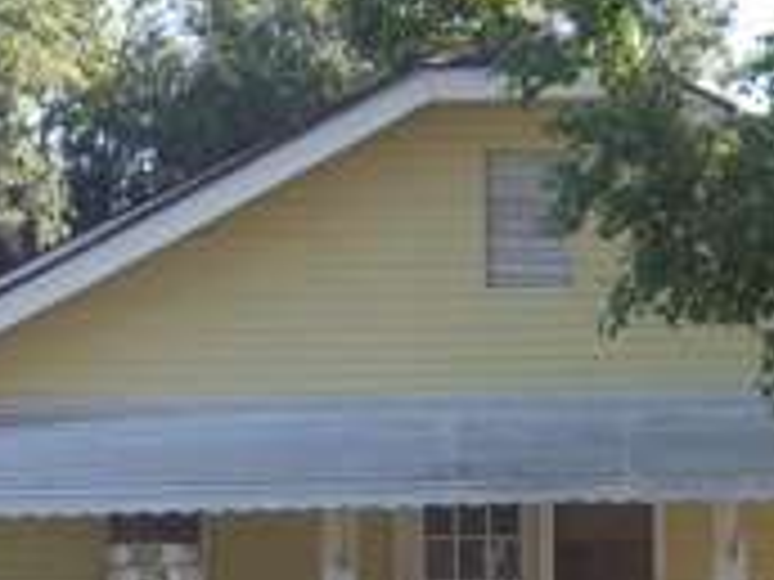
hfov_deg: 15.0
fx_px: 2929
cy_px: 483
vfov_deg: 11.3
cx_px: 306
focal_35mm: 131
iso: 64
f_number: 4.5
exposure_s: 1/125
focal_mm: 8.3
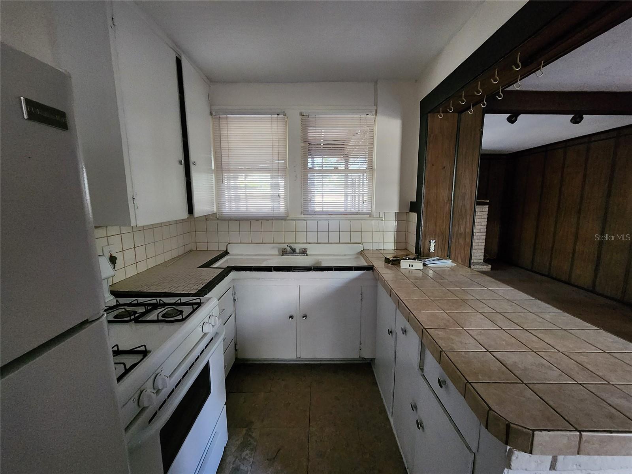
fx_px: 237
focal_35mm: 13
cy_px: 237
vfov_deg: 89.9
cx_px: 316
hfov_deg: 106.2
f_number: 2.2
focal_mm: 2.2
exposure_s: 1/24
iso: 800
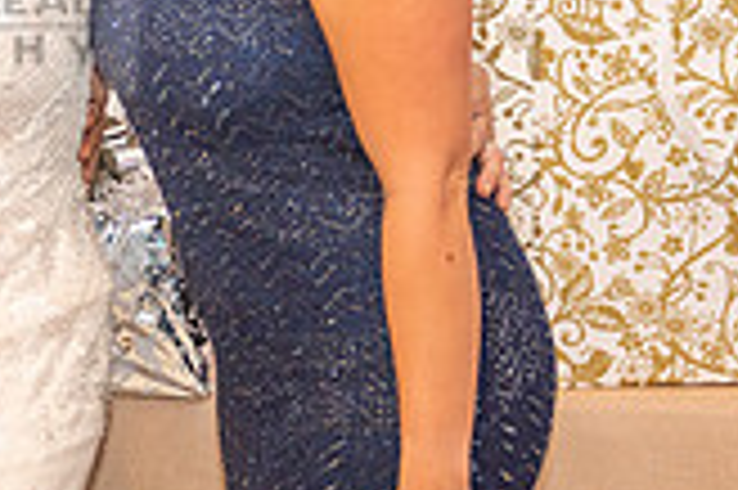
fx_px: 3625
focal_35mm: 177
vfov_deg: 7.7
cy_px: -11
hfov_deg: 11.3
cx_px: -243
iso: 1000
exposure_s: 1/160
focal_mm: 50
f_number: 2.8
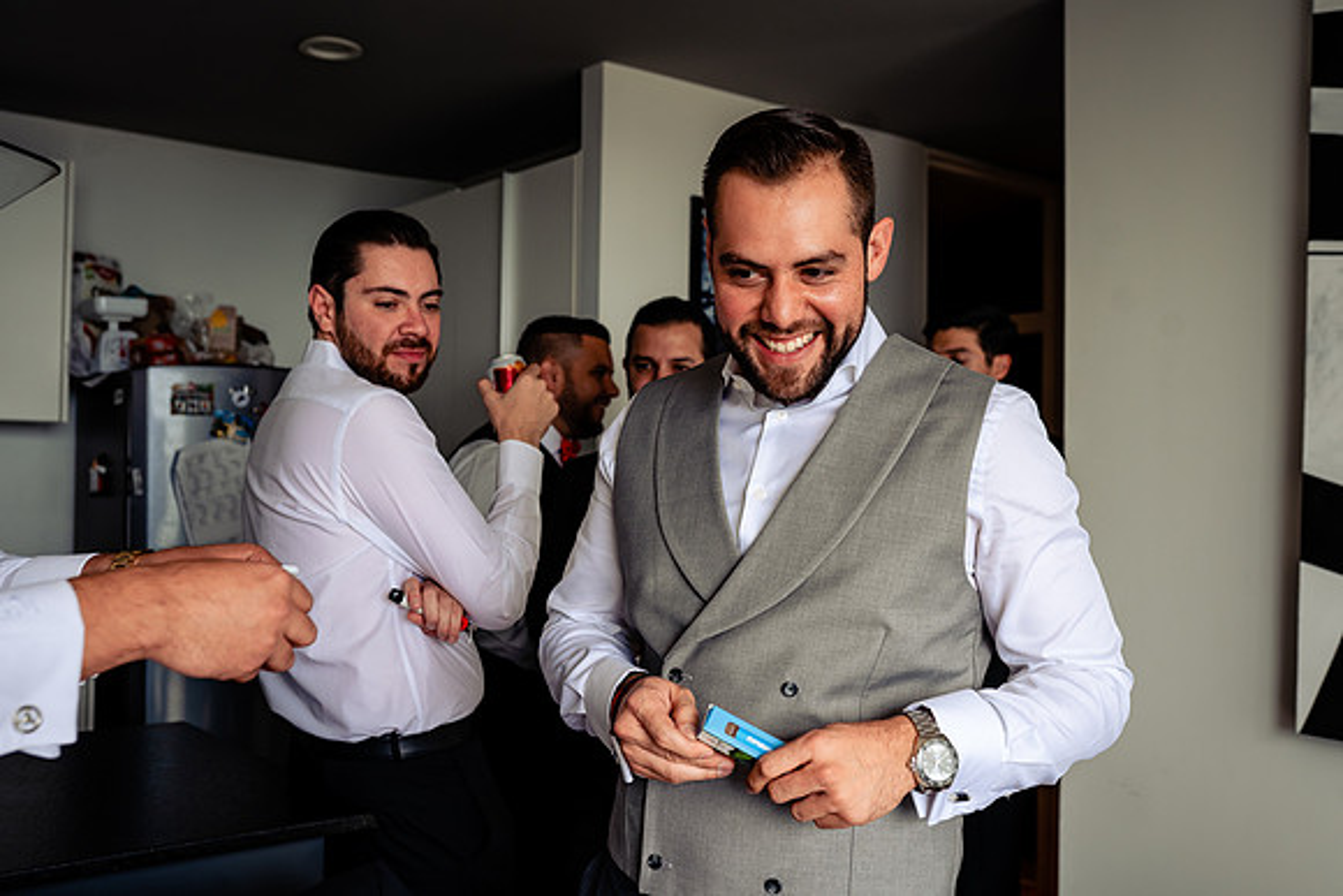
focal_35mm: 35
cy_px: 448
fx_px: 1306
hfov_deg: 54.4
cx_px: 672
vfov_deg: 37.9
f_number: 4
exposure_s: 1/250
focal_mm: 35
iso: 500
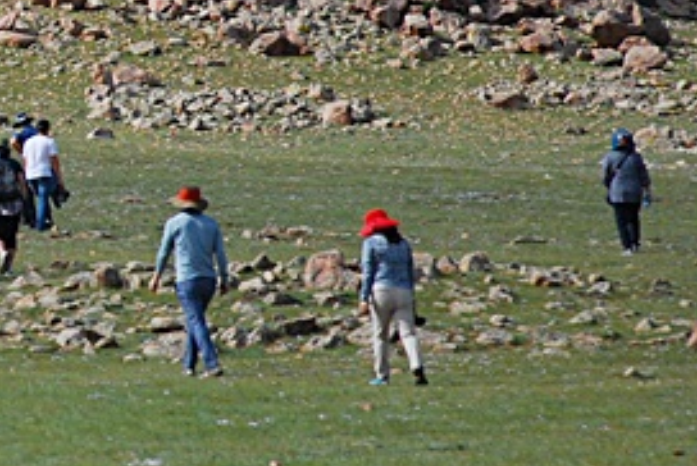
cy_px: 56
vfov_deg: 3.0
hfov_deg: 4.4
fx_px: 8983
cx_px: -269
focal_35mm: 463
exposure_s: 1/2000
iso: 400
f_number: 5.6
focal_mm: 105
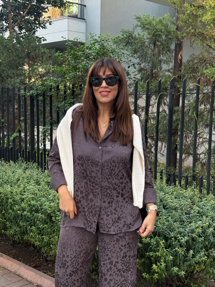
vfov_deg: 36.8
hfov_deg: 28.0
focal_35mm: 52
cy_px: 155
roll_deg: -1.8
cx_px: 104
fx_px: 431
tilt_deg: -5.2
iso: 200
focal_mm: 6.76
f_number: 1.78
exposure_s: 1/108
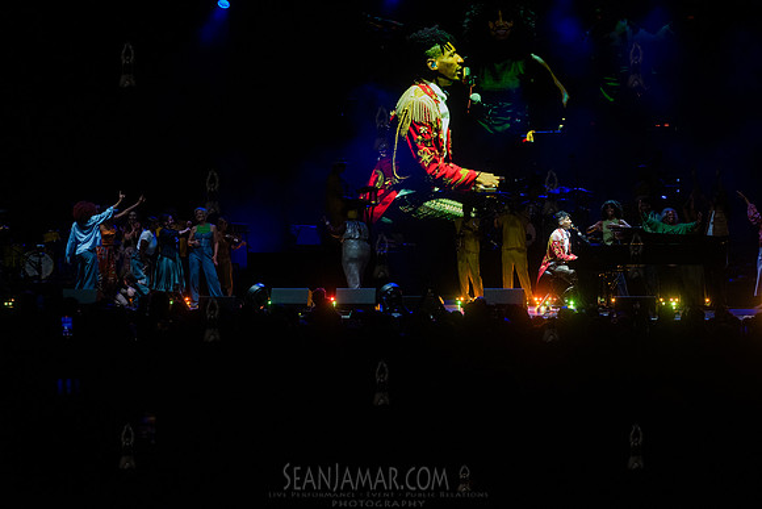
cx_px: 381
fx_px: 1701
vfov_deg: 17.0
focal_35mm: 80
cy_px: 254
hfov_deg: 25.3
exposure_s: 1/2500
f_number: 4.5
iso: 6400
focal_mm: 80
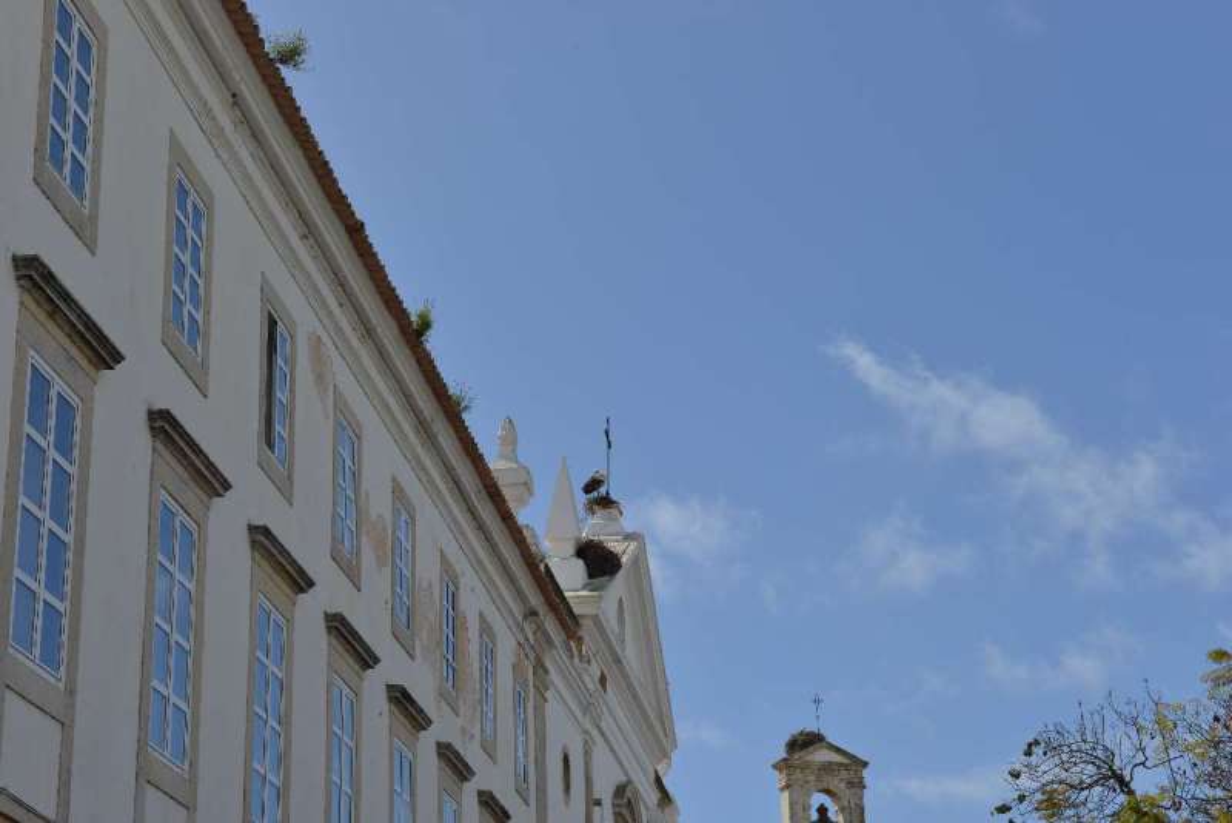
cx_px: 616
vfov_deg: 19.5
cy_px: 412
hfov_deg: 28.8
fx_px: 2396
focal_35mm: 70
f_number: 11
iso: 125
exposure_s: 1/400
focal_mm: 70
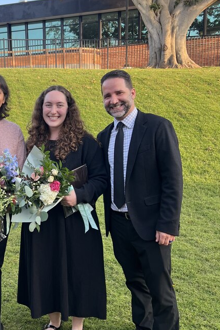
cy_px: 185
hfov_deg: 30.0
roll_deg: +3.5
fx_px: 394
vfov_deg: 45.3
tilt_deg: -9.8
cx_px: 27
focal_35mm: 43
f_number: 1.5
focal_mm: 5.7
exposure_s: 1/206
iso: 50
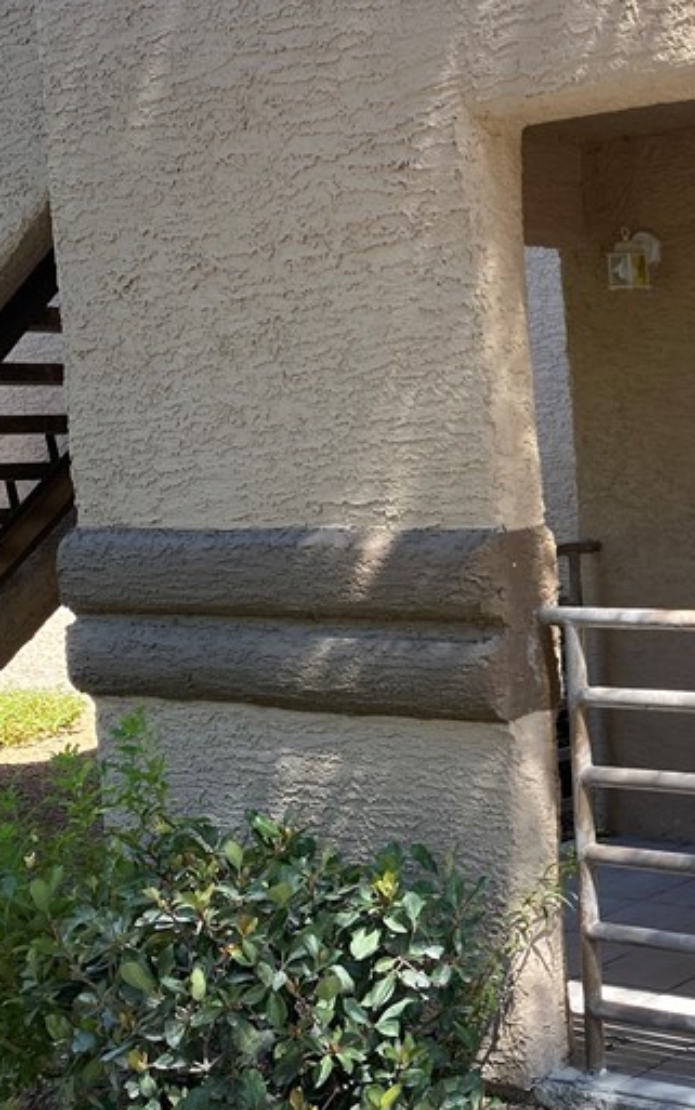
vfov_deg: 36.9
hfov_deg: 20.5
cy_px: 586
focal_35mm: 55
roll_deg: +2.5
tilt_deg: -4.9
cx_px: 1009
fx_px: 1665
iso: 32
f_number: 1.8
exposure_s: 1/591
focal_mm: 4.25
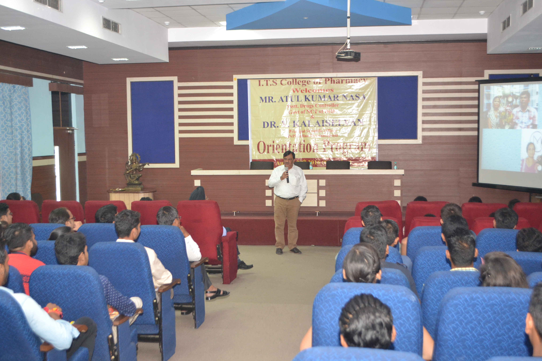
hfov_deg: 43.6
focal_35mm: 45
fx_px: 677
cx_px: 271
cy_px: 180
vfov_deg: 29.9
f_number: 5
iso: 1600
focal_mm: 30
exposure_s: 1/40
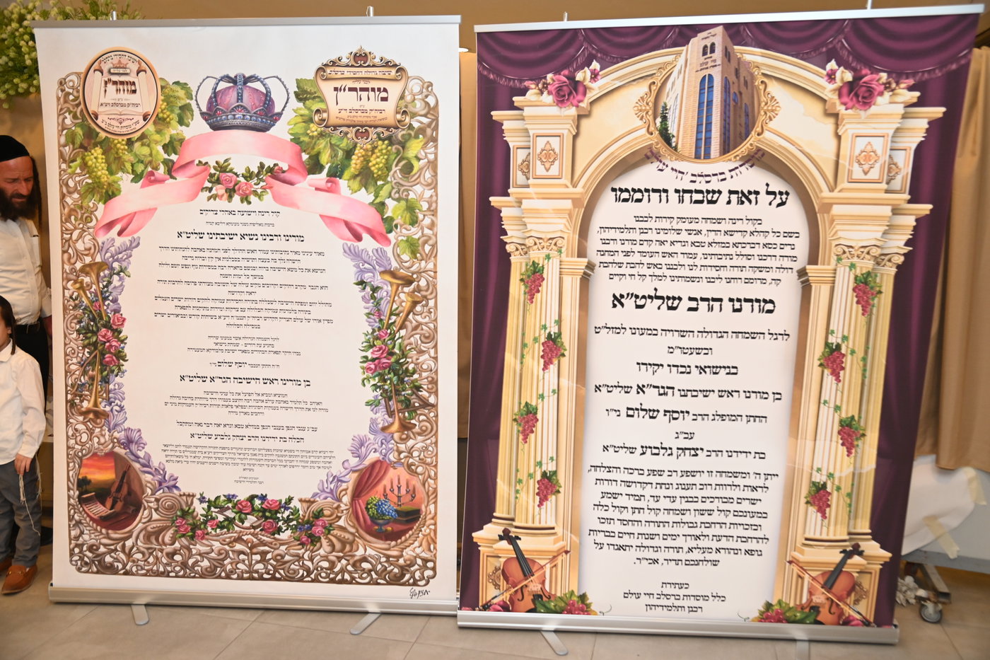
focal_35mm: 31
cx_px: 495
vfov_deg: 42.3
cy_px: 330
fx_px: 852
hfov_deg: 60.3
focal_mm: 31
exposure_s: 1/200
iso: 2000
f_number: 5.6
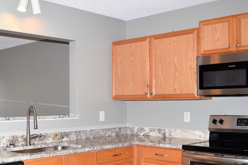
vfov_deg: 28.5
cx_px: 74
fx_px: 324
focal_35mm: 47
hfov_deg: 41.1
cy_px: 107
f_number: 3.5
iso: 100
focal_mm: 18
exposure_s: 1/60
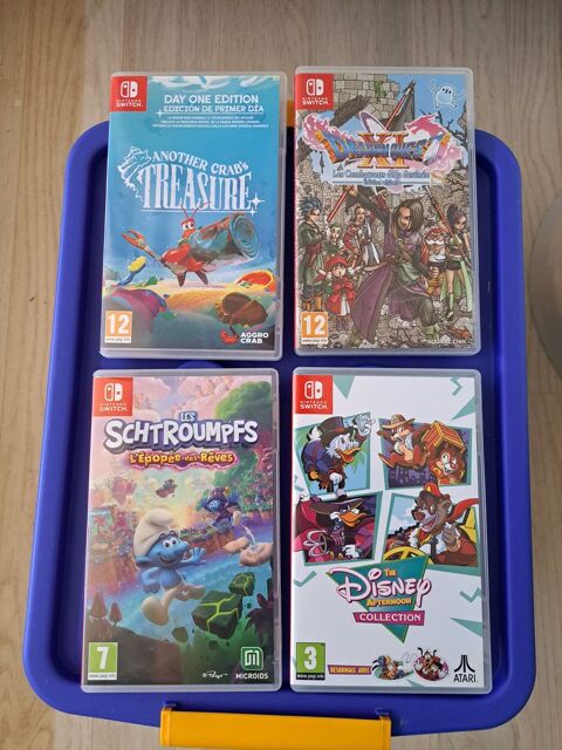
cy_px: 375
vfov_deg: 71.6
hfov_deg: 56.8
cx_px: 281
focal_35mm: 24
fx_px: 520
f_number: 1.8
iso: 320
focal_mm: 5.23
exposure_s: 1/50
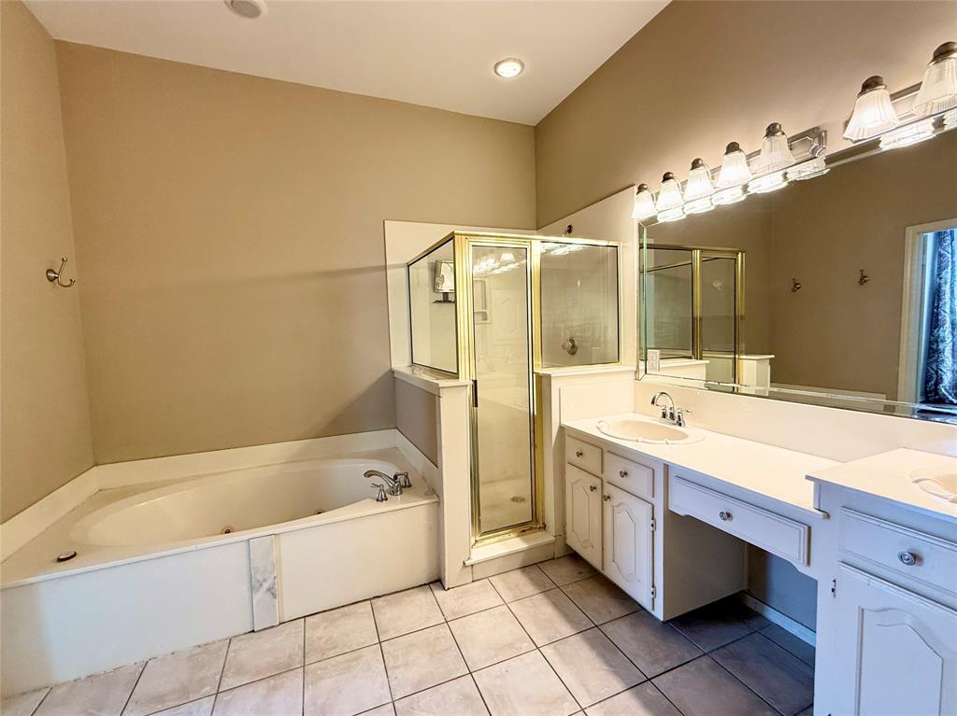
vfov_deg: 85.6
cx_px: 478
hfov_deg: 102.1
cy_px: 358
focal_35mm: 14
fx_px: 387
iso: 125
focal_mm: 2.22
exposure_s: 1/120
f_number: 2.2
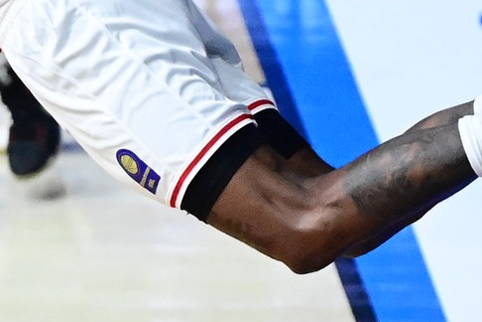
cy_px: -194
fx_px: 9920
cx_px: 53
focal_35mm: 741
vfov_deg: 1.9
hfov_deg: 2.8
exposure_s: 1/1000
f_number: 3.2
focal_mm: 200
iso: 3200
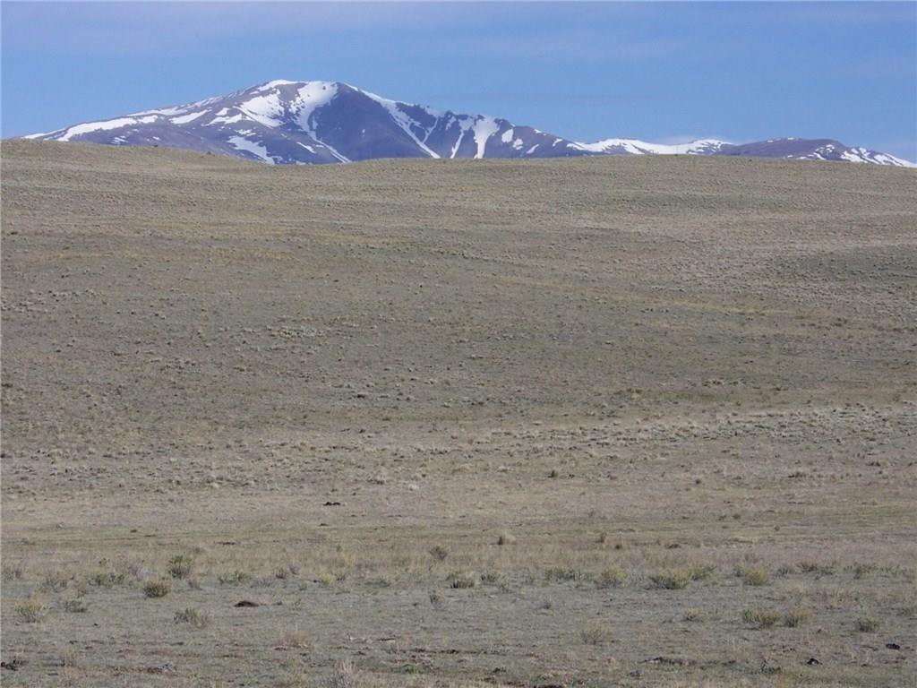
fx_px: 3921
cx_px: 458
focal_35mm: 148
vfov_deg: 10.0
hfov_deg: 13.3
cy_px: 344
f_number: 4.5
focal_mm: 24
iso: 64
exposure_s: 1/640
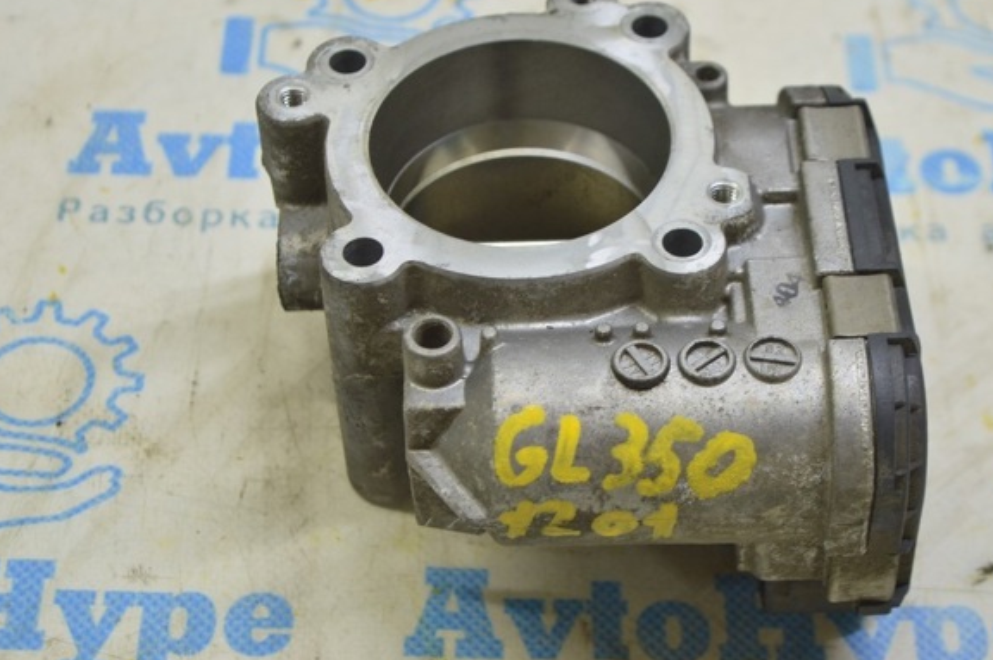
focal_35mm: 80
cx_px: 546
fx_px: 2205
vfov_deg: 17.0
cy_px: 313
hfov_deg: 25.4
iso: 400
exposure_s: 1/20
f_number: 5.6
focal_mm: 48
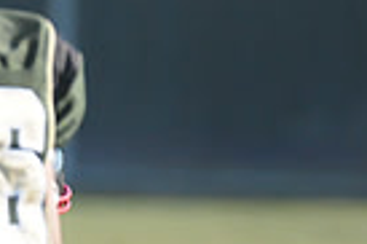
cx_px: -362
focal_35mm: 2099
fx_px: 21372
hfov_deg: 1.0
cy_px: 406
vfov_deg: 0.7
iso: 1600
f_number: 4
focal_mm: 330
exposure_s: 1/4000
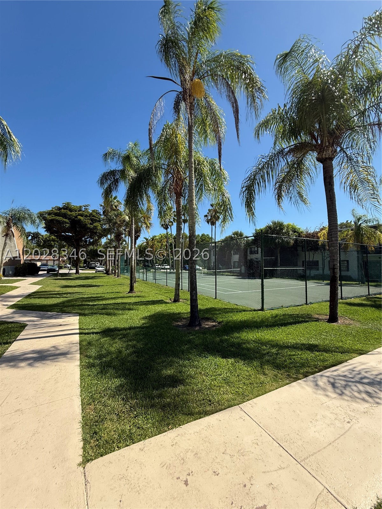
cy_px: 254
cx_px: 191
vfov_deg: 102.1
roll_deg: -1.0
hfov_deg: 85.7
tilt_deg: +4.6
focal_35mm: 14
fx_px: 206
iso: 50
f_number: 2.2
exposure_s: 1/1068
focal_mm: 2.22
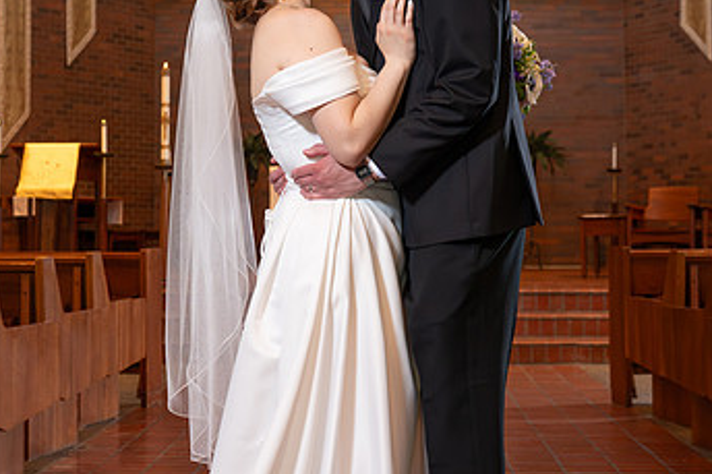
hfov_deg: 28.5
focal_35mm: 71
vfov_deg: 19.1
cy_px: 129
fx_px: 1403
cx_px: 342
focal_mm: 41
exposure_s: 1/160
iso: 2500
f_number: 4.5
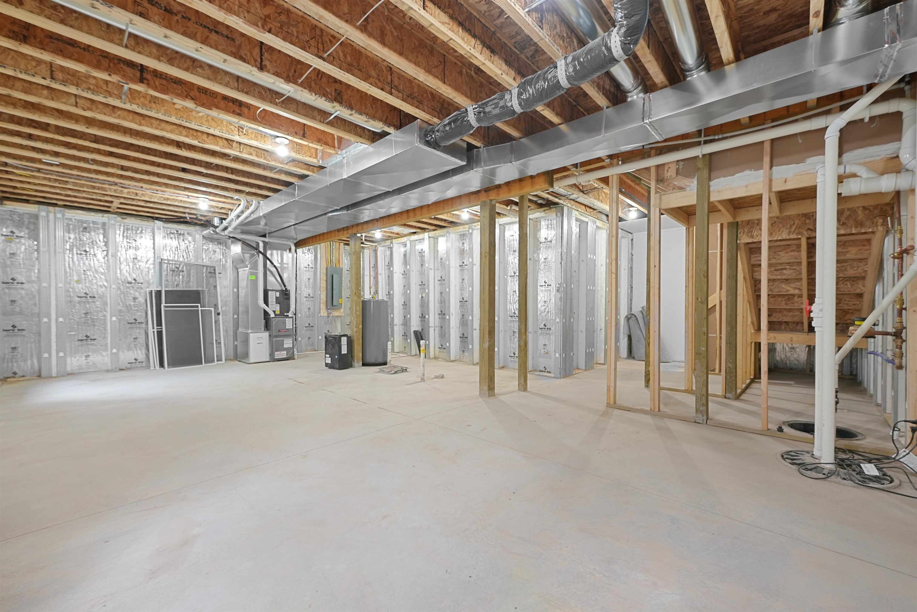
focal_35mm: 15
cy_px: 306
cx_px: 458
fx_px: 375
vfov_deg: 78.5
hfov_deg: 101.5
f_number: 5
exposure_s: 1/25
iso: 2500
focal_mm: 14.7
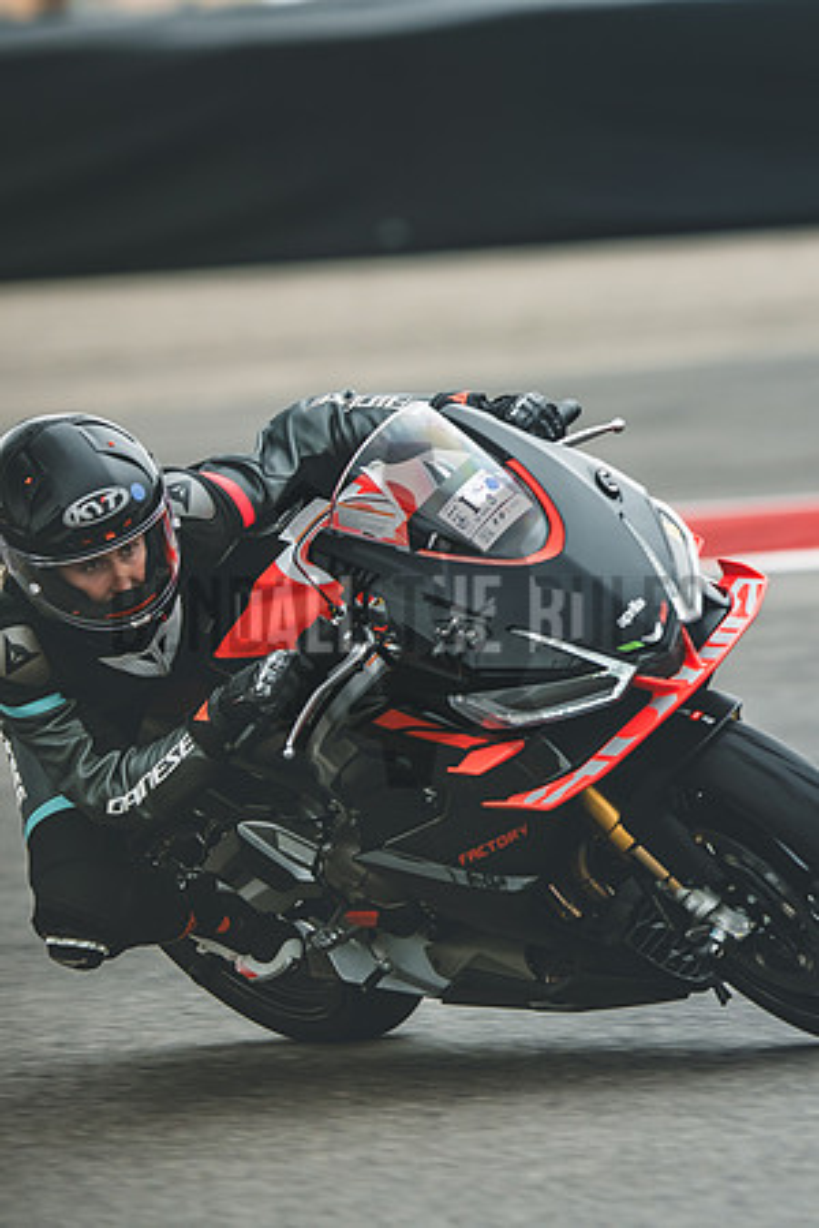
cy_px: 614
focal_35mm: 450
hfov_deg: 3.1
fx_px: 15355
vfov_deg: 4.6
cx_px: 887
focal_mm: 200
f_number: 2.5
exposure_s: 1/500
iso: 160
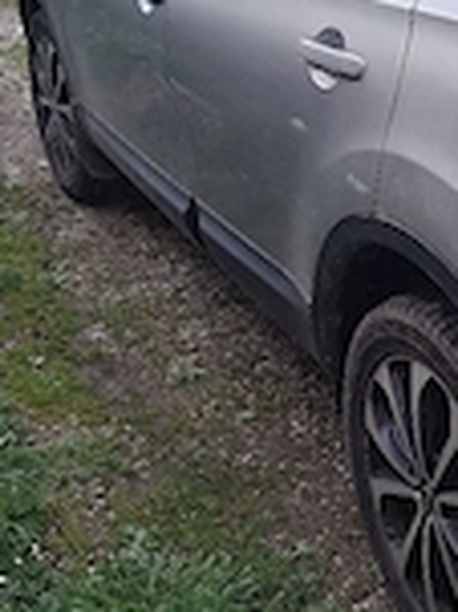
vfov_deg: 31.7
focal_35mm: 61
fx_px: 1078
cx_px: 490
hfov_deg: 22.7
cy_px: 259
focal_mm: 5.54
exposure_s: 1/100
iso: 125
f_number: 1.8
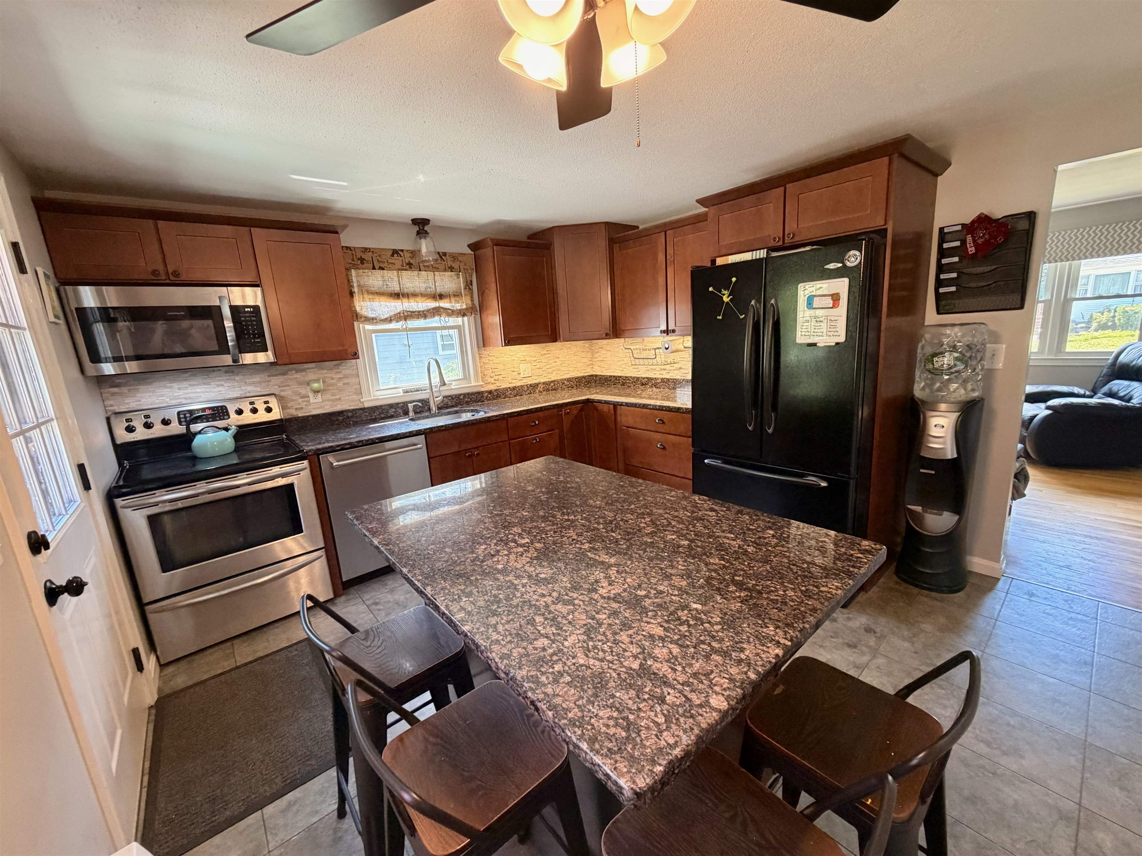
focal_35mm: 14
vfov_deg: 85.7
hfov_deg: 102.1
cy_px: 428
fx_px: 462
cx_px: 571
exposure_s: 1/63
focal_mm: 2.22
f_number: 2.2
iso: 320
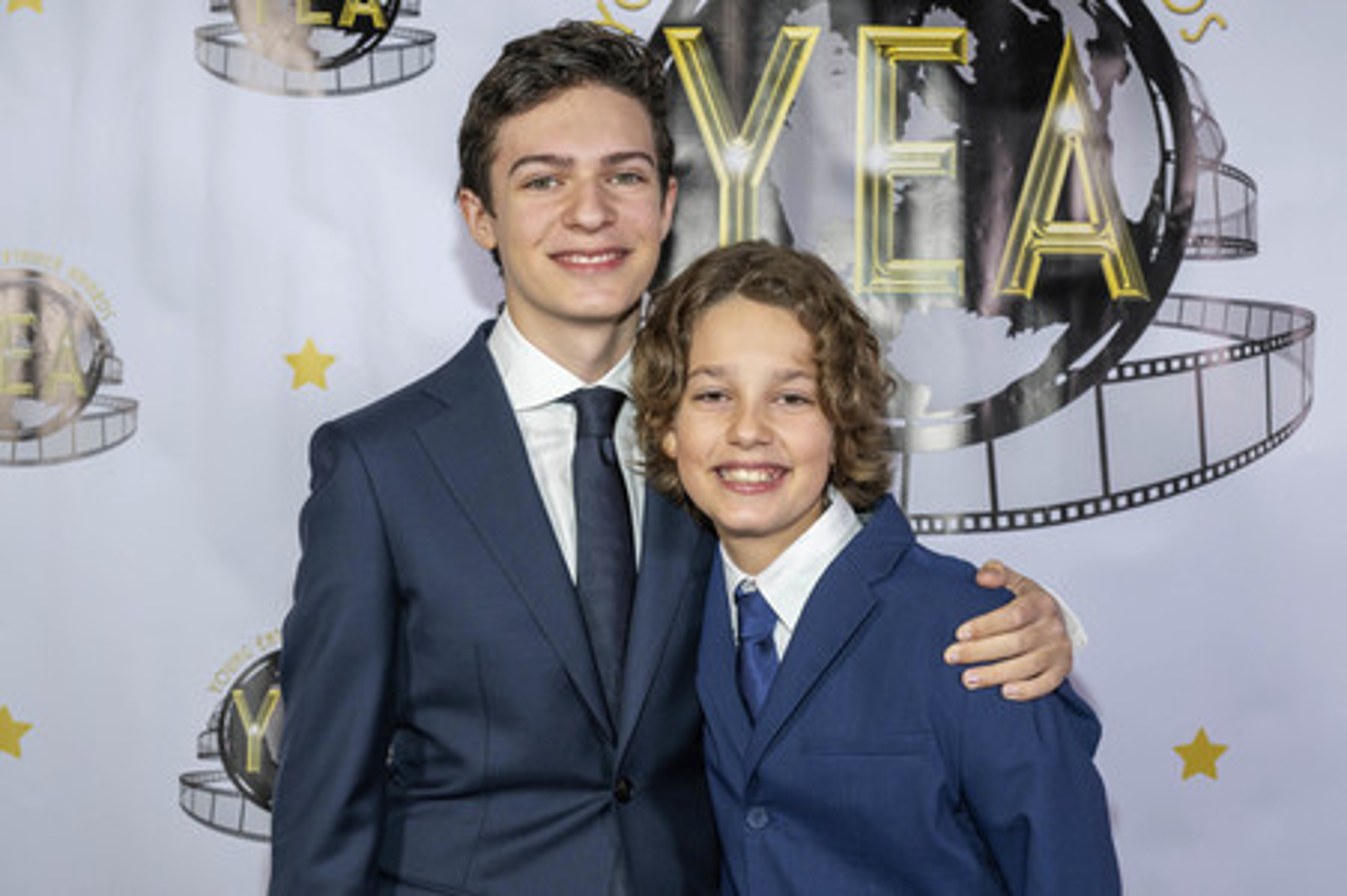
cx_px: 674
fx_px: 1608
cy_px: 448
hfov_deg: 45.5
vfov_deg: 31.1
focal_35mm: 43
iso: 800
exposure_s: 1/200
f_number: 5.6
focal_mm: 43
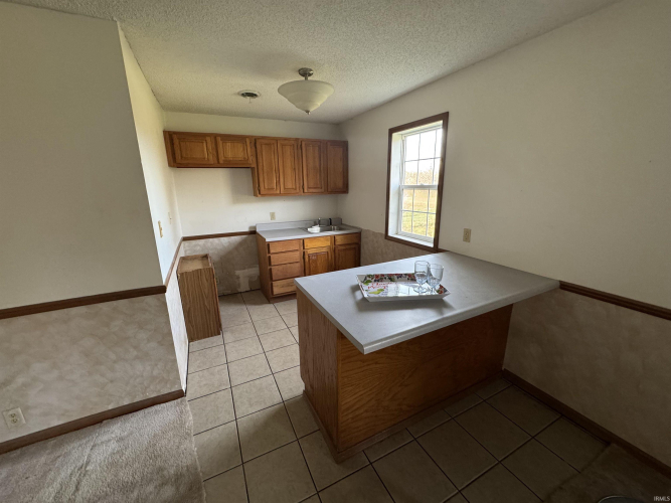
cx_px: 336
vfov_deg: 85.7
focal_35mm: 14
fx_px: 271
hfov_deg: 102.1
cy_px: 252
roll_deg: +1.0
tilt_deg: -14.7
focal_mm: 2.22
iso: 320
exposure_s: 1/60
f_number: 2.2
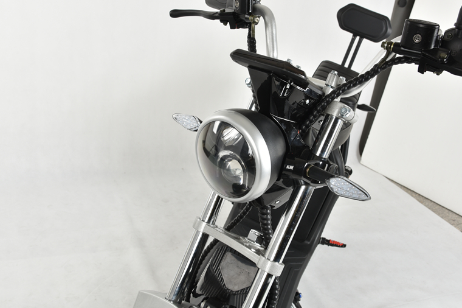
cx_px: 232
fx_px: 513
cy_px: 156
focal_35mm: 40
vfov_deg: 33.4
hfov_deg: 48.5
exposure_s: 1/125
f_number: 10
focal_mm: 38
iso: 125
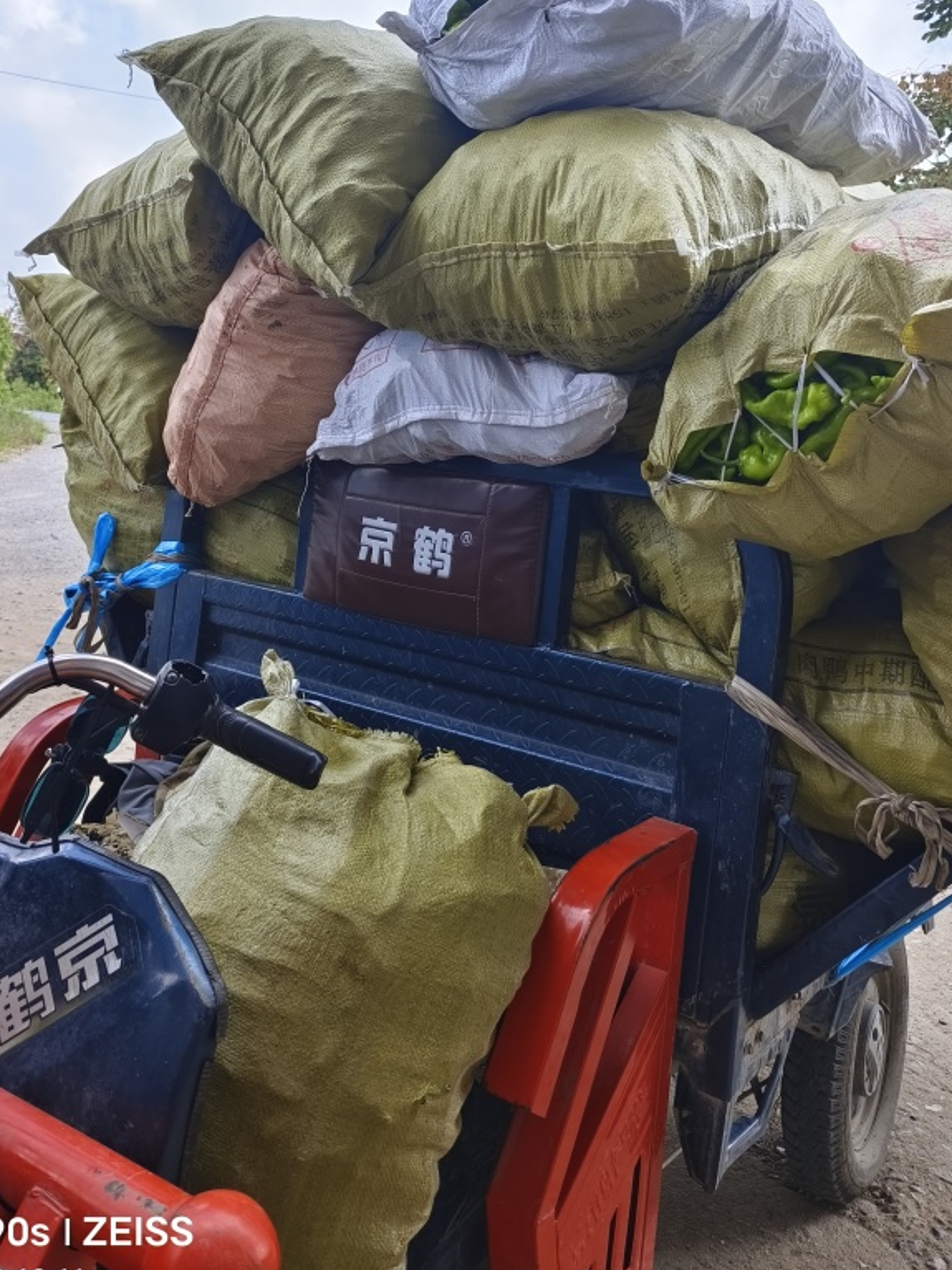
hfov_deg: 44.1
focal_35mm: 32
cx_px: 465
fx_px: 1174
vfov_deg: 55.9
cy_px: 450
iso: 71
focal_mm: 5.5
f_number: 1.75
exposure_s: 1/284
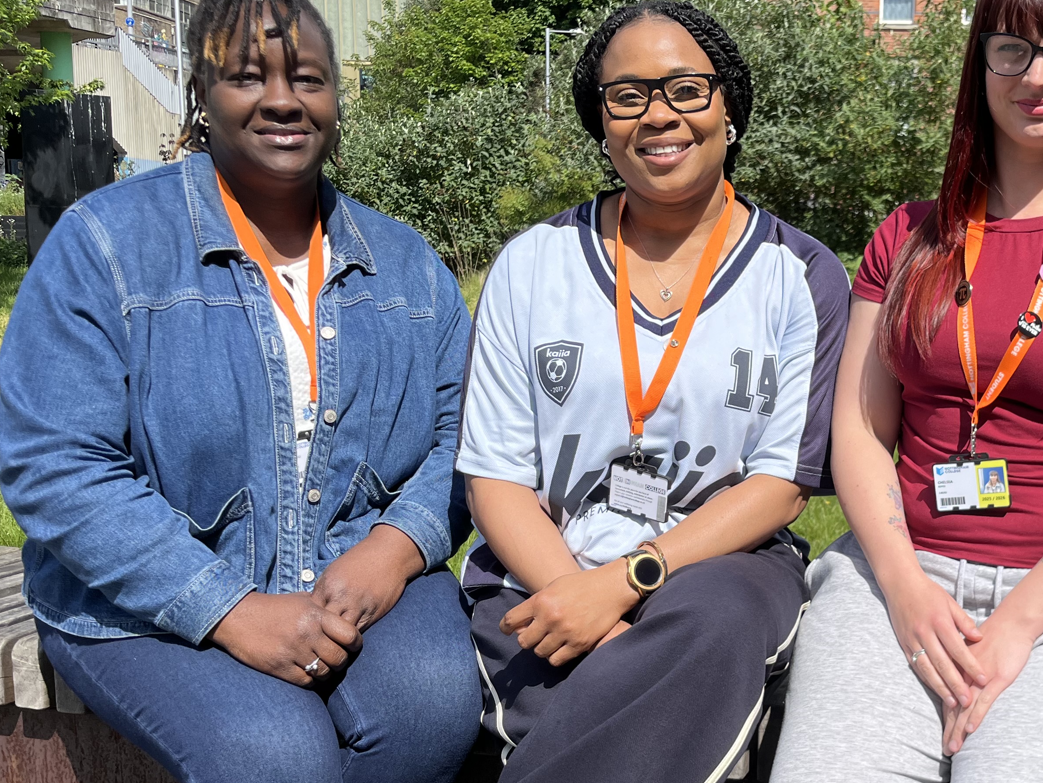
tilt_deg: -9.6
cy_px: 470
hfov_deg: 41.0
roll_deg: -1.8
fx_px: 1326
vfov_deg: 32.8
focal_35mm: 44
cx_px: 849
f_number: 1.6
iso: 50
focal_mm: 5.1
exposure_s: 1/3049
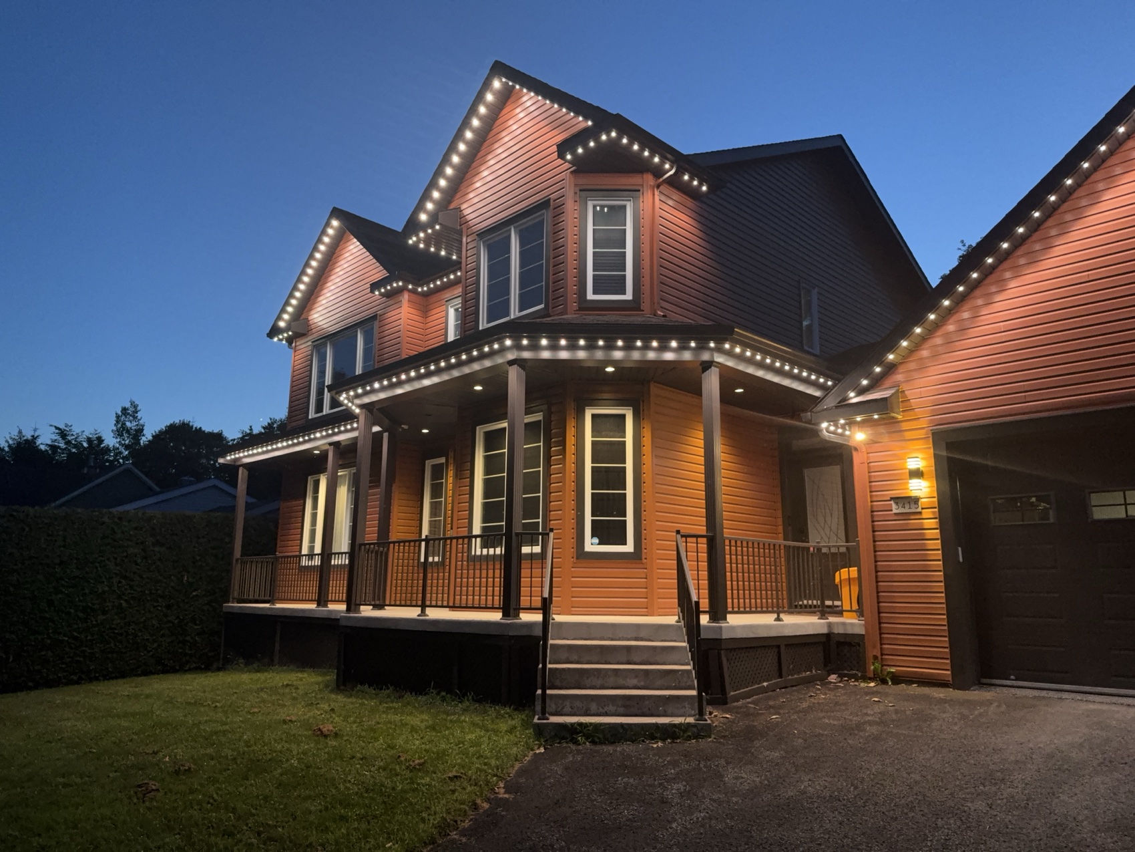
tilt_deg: +11.8
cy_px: 426
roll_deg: -0.9
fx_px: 787
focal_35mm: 24
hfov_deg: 71.6
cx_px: 568
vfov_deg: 56.8
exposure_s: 1/30
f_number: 1.78
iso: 800
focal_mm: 6.76
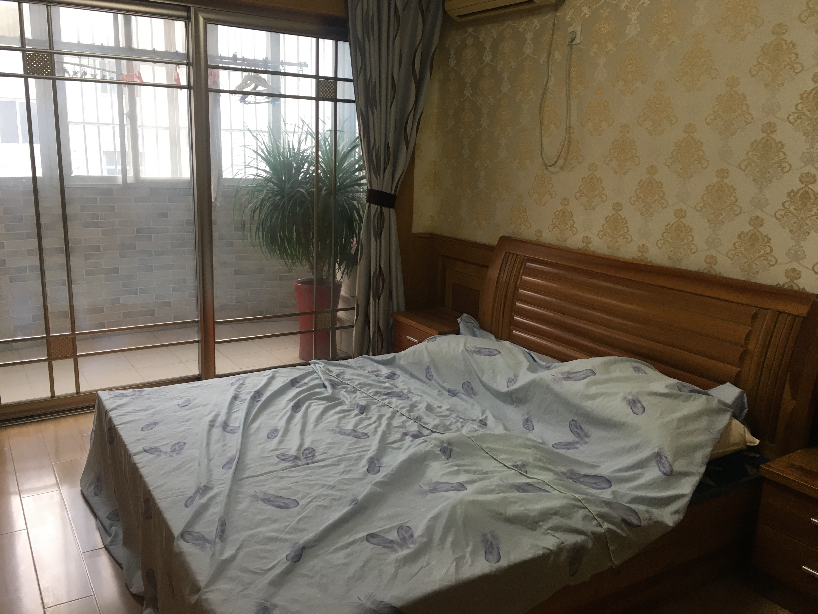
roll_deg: -0.8
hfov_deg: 61.7
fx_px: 685
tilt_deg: -11.7
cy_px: 307
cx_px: 409
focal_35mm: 29
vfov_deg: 48.2
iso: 40
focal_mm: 4.15
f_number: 2.2
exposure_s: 1/33
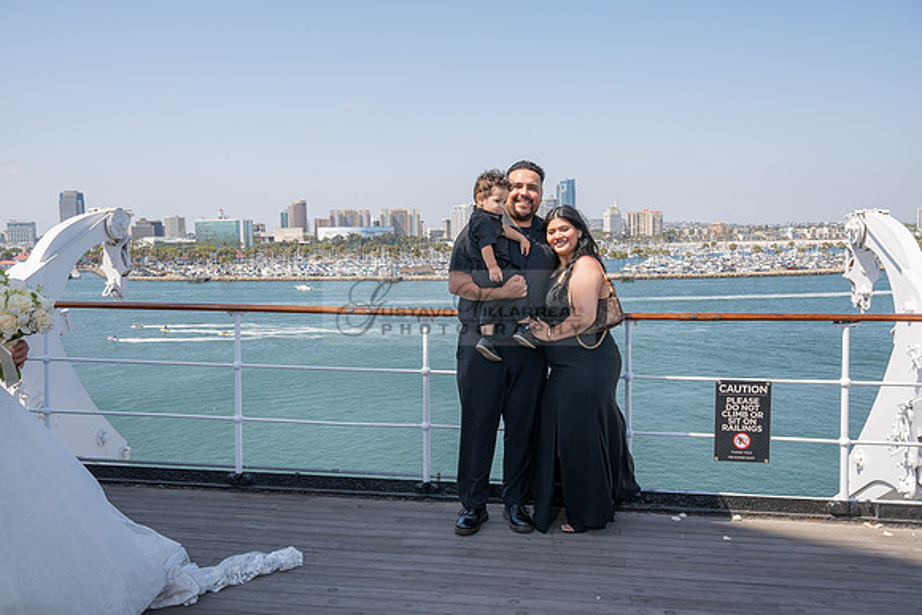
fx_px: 807
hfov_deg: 59.5
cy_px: 308
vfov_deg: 41.7
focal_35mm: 32
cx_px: 461
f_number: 11
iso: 200
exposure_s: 1/200
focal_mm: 31.5
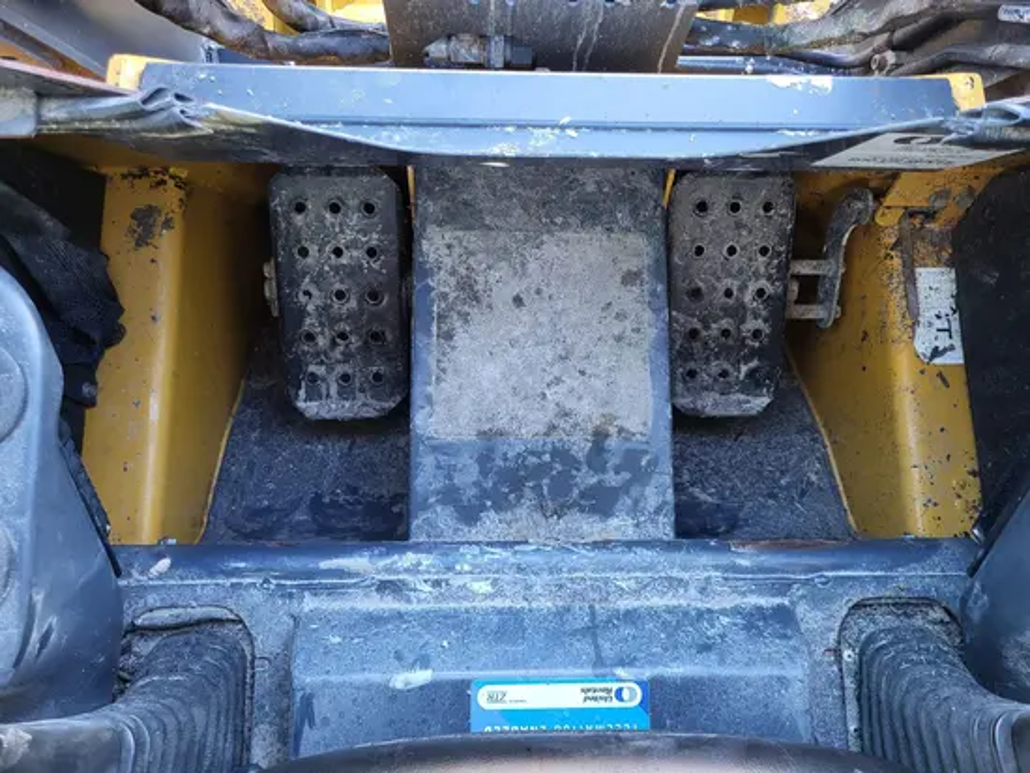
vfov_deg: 53.1
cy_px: 386
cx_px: 515
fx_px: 774
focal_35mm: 26
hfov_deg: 67.3
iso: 200
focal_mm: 5.4
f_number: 1.8
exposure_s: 1/120
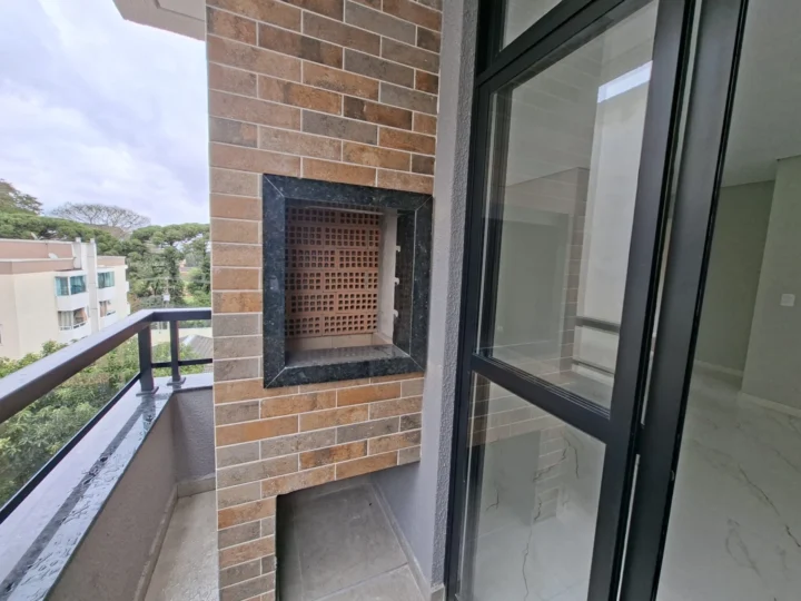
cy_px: 300
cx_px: 400
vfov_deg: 89.9
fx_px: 301
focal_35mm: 13
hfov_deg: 106.2
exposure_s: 1/120
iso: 50
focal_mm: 1.74
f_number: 2.2
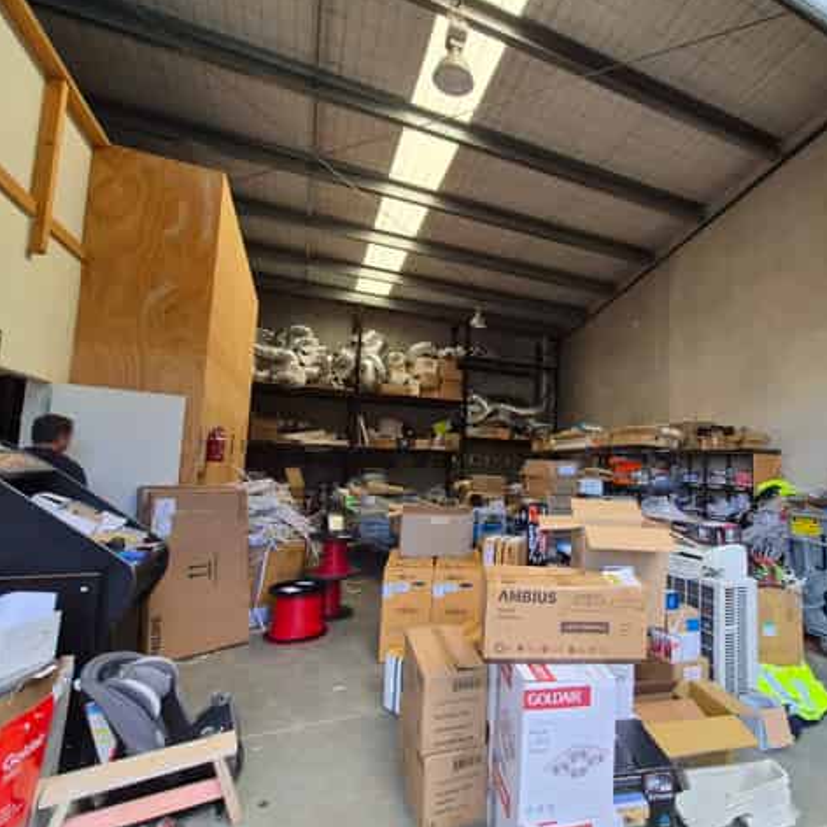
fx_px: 432
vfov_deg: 87.4
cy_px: 423
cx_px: 517
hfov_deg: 85.7
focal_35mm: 16
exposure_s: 1/445
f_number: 2.2
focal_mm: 2.2
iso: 100
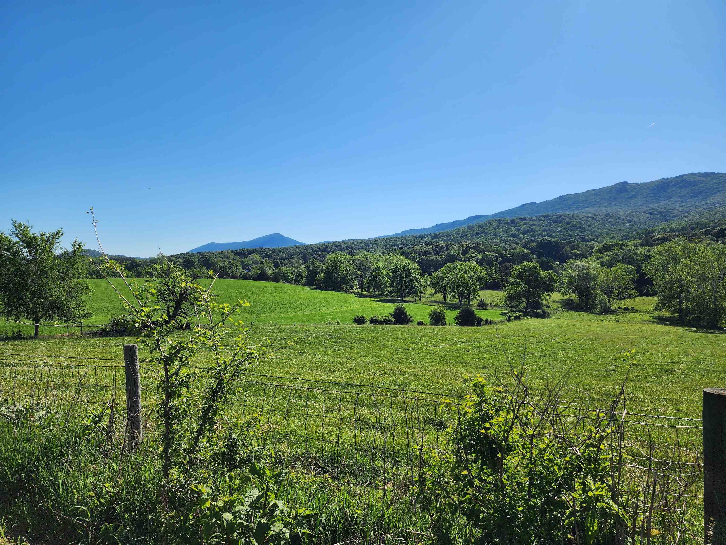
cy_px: 272
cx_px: 363
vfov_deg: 58.9
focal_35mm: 23
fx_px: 482
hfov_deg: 73.9
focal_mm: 6.4
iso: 12
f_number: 1.8
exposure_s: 1/1513
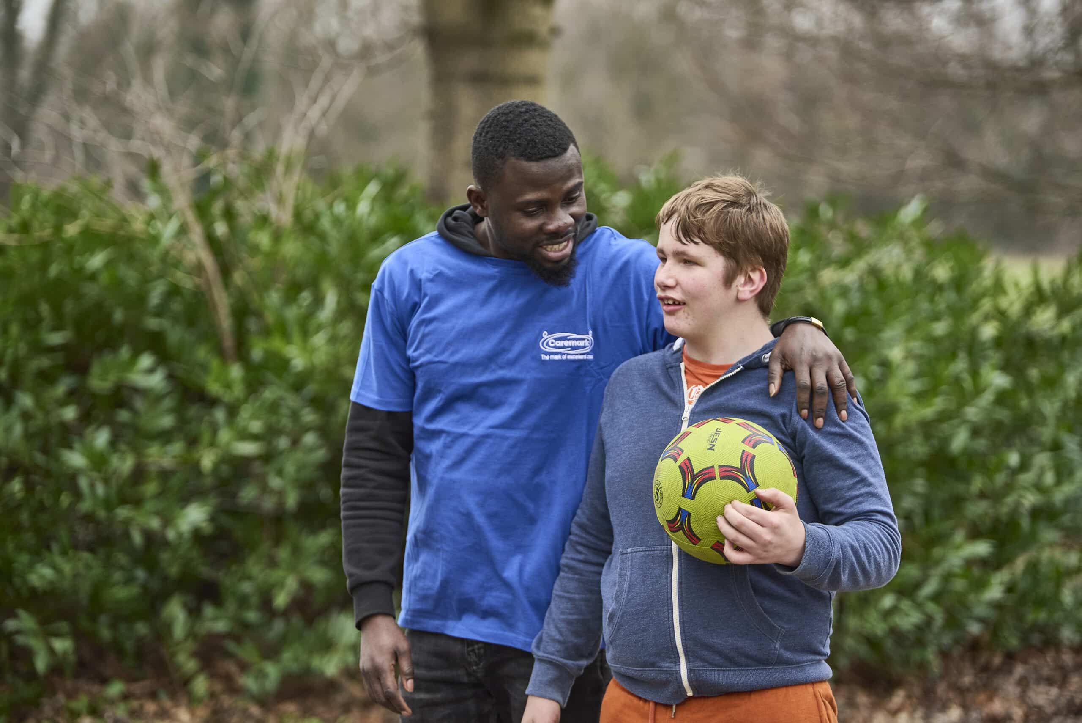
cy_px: 362
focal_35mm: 125
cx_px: 541
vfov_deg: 11.0
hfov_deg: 16.4
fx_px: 3758
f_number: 2.8
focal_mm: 125
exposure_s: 1/500
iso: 800
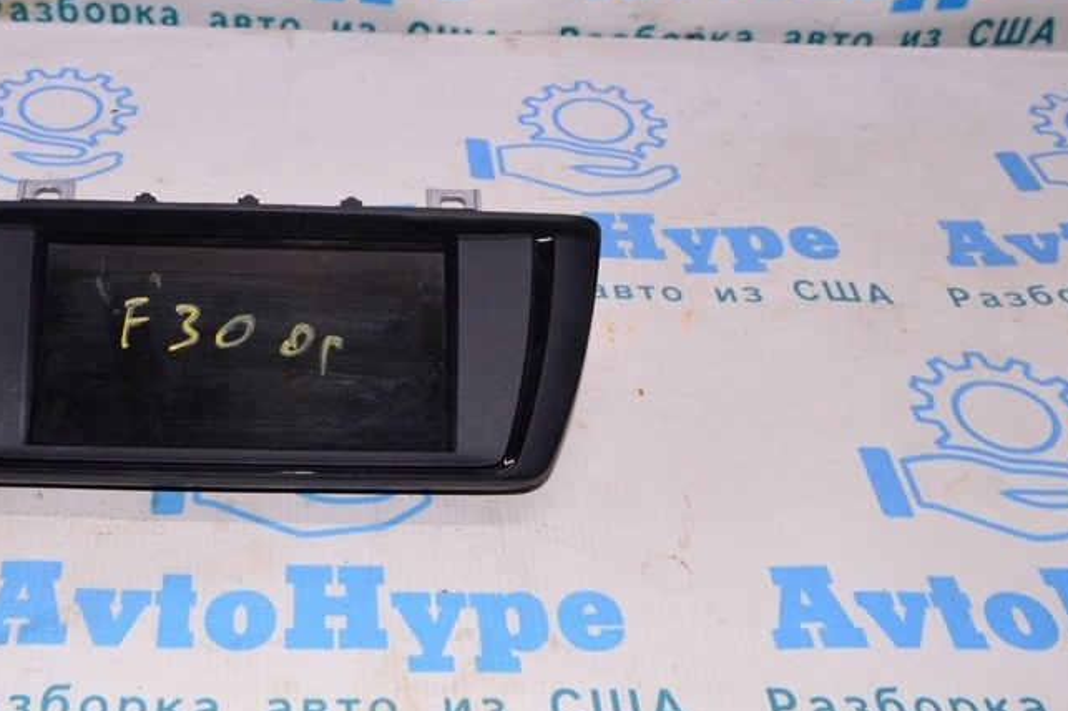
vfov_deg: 31.1
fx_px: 1275
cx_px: 336
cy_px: 409
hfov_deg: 44.6
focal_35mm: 43
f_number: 8
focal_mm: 18
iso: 1600
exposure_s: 1/200
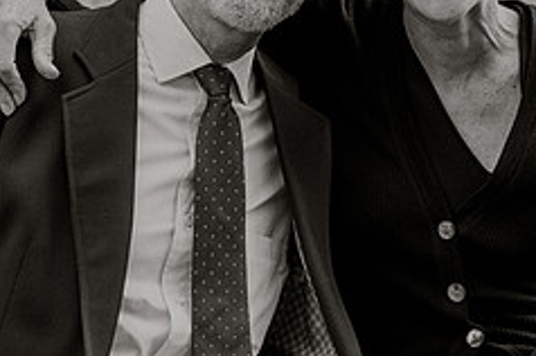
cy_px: 7
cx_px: 306
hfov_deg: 16.5
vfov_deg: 10.9
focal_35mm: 124
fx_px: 1844
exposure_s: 1/320
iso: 100
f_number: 4
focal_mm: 49
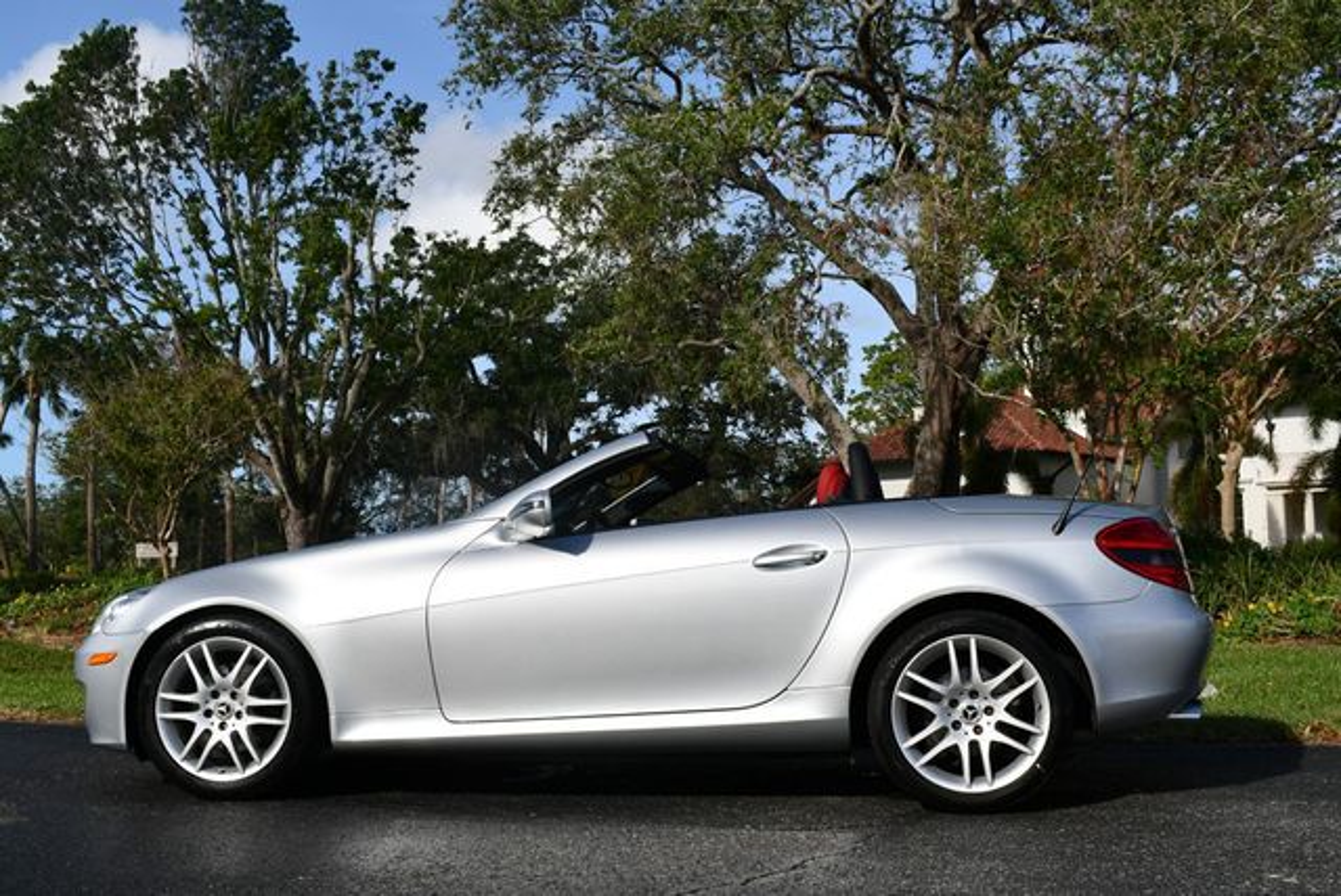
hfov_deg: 48.4
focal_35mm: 40
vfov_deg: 33.5
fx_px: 1491
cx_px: 670
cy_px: 448
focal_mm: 20
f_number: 10
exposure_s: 1/400
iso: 100
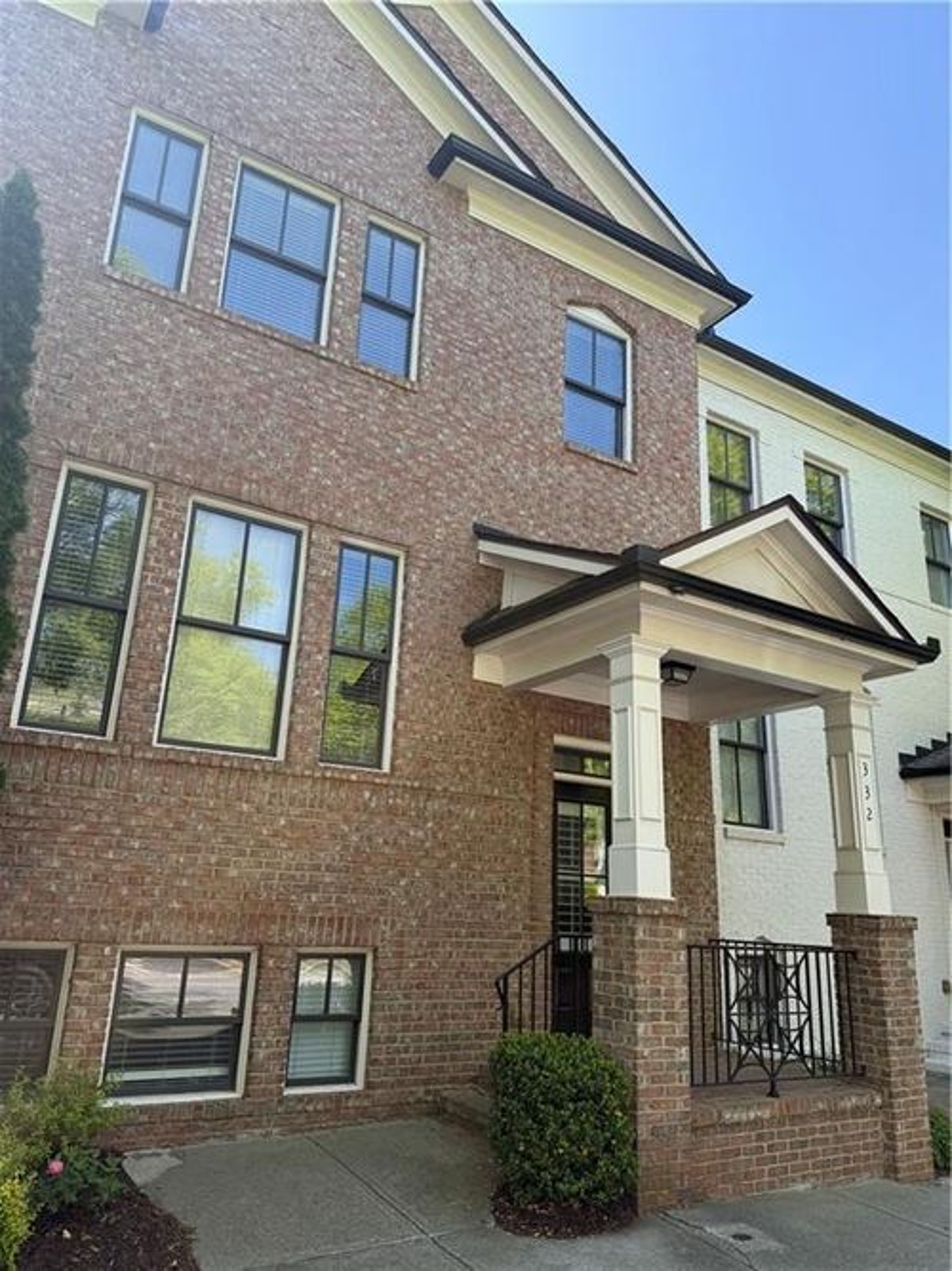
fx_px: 880
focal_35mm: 24
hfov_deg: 56.8
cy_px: 636
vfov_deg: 71.6
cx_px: 476
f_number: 1.78
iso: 100
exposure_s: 1/992
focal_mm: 6.76
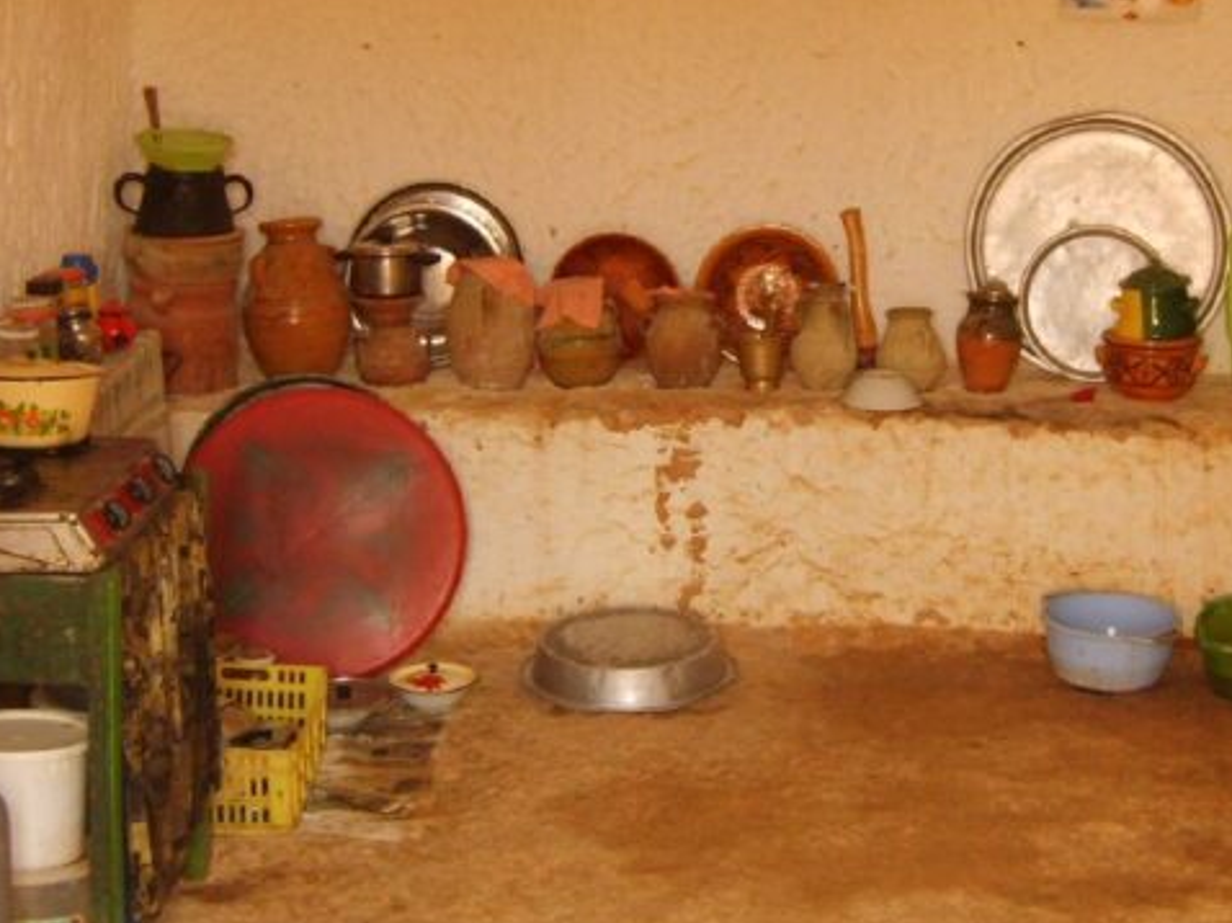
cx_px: 802
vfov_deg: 19.6
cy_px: 327
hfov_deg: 25.9
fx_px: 2668
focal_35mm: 75
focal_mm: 7.4
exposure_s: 1/15
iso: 123
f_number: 2.8
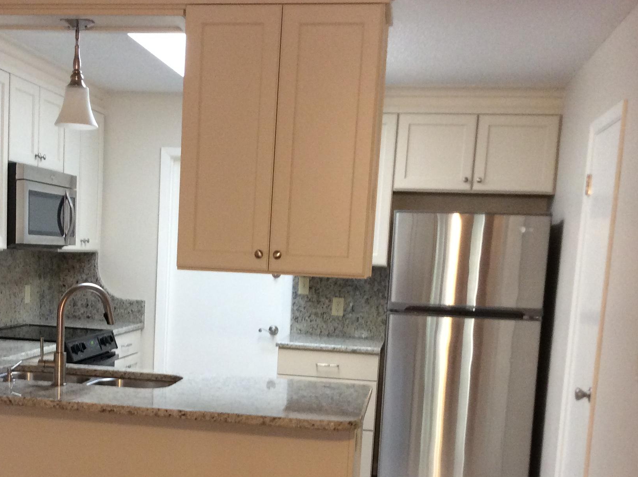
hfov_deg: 37.3
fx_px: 939
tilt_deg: -10.3
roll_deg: -1.1
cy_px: 378
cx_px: 230
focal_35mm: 51
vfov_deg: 27.9
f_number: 2.4
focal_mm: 3.3
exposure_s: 1/24
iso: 125
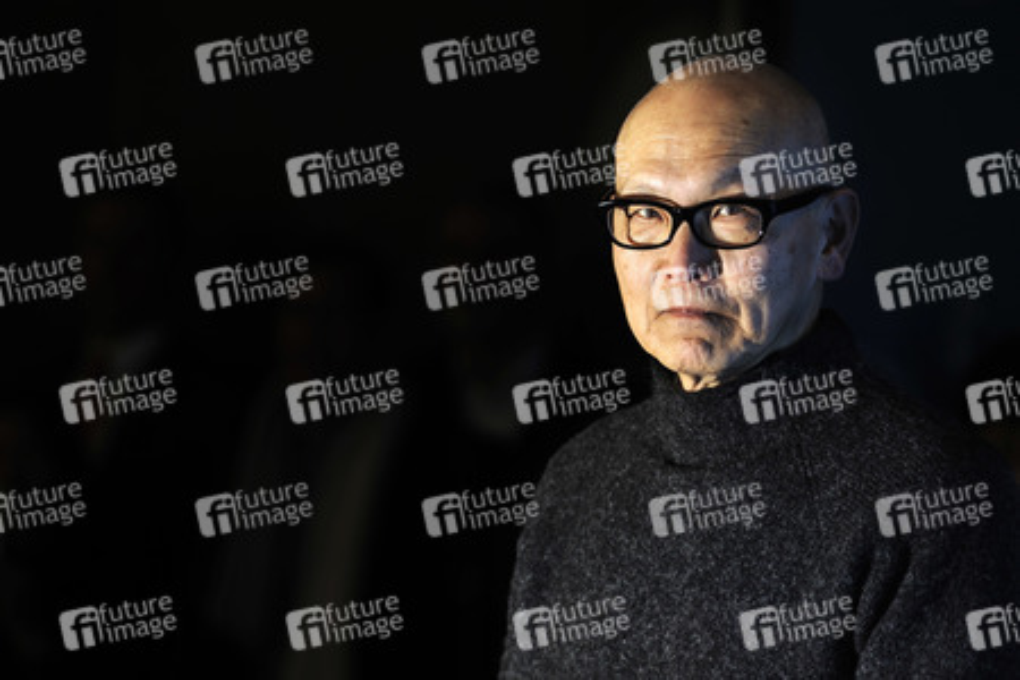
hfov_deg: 10.3
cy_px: 340
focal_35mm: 200
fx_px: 5666
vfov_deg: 6.9
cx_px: 510
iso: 200
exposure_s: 1/320
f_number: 5
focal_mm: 200
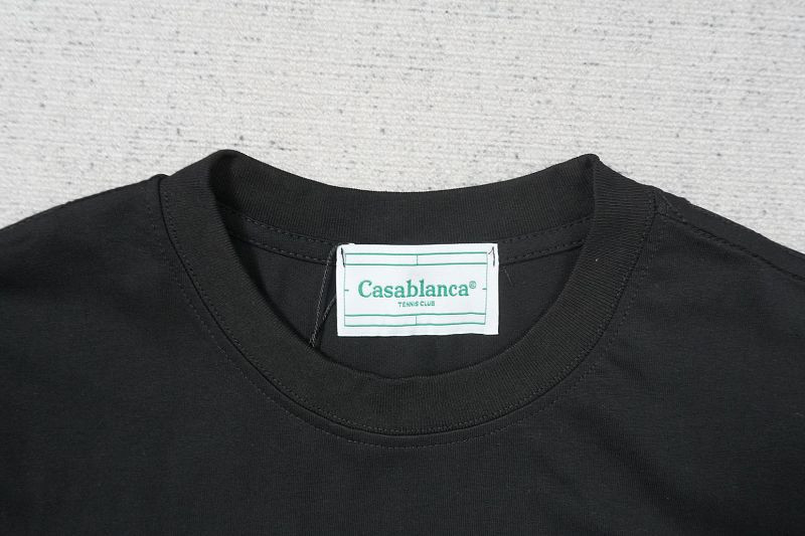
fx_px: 704
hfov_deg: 59.5
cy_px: 268
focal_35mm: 32
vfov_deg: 41.7
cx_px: 402
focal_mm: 21
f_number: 10
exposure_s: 1/100
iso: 1600
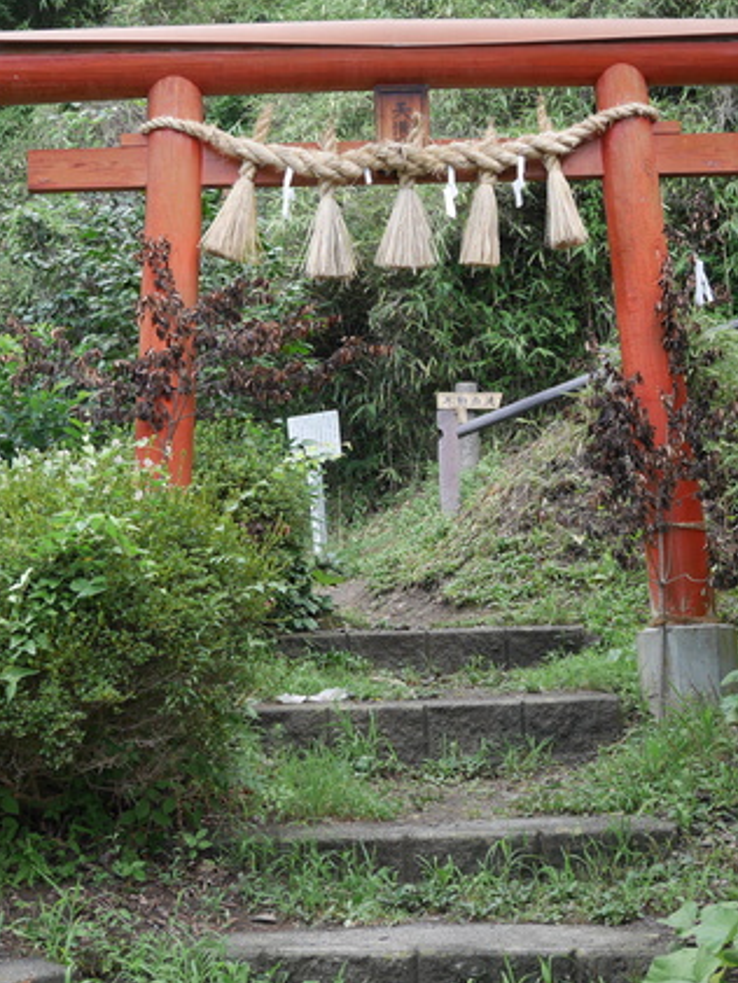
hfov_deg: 25.7
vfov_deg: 33.7
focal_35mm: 57
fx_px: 1619
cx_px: 368
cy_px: 430
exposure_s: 1/80
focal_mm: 20
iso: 200
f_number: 4.6
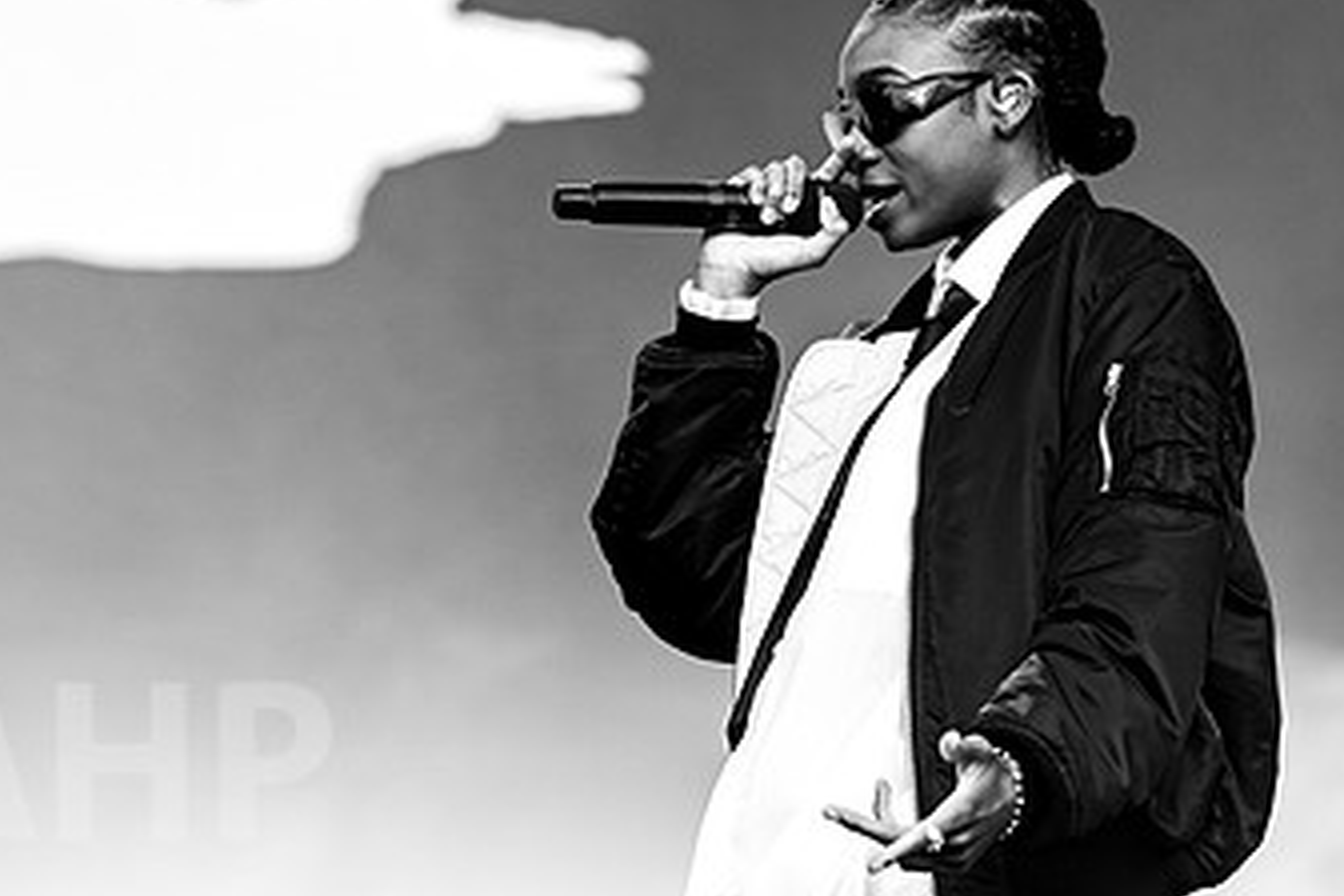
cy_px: 330
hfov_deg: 9.9
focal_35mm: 207
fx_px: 7727
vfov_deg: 6.6
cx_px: 880
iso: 250
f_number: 3.5
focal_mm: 120
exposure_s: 1/500
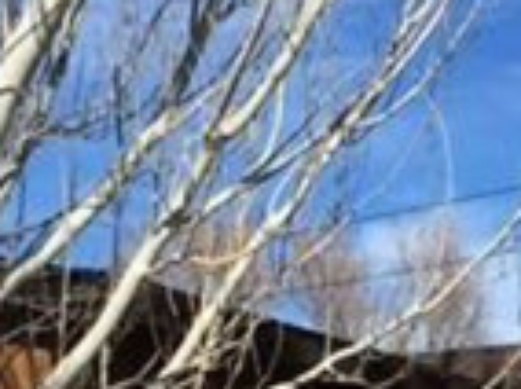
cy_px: 609
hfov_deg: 15.0
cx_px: 440
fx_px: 1968
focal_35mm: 131
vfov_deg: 10.8
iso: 25
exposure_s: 1/1972
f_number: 2.2
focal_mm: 4.15
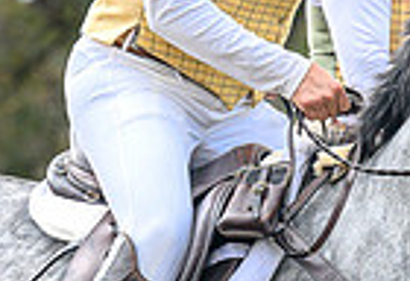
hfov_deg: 4.4
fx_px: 5365
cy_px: 100
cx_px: 452
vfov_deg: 3.0
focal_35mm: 467
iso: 640
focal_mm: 103
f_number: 3.5
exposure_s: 1/1000
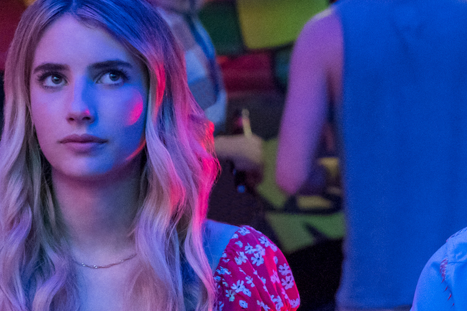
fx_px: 2594
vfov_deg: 6.9
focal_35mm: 200
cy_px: 275
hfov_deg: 10.3
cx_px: 375
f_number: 3.6
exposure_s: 1/160
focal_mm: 50
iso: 3200
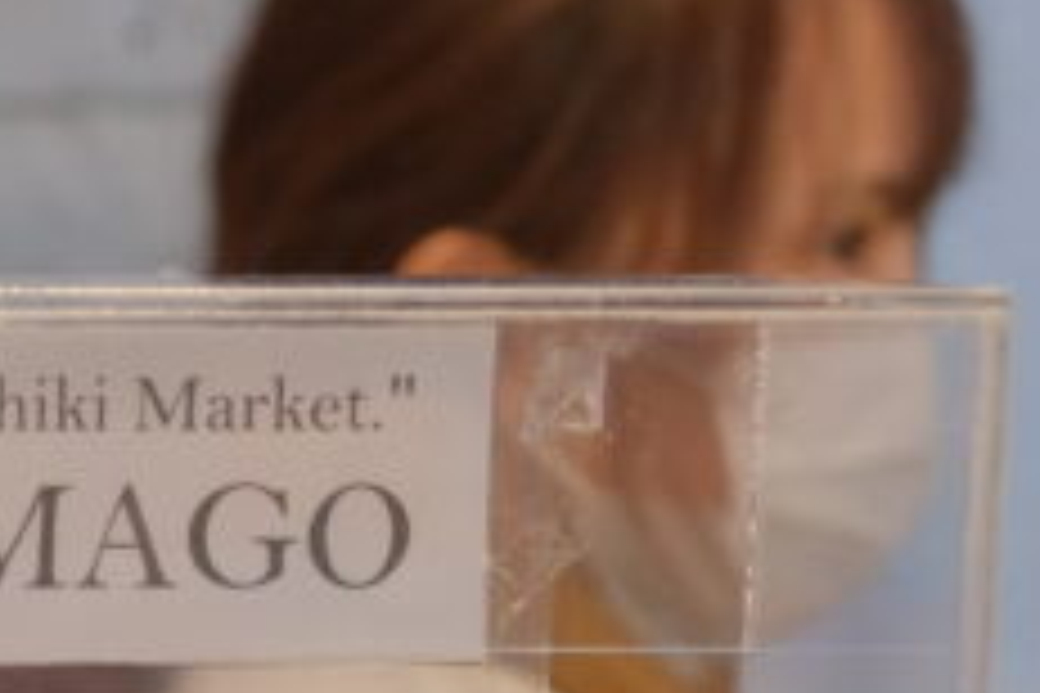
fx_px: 5893
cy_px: 1276
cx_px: -887
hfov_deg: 9.5
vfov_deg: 6.6
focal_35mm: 204
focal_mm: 30.5
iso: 2000
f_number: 3.7
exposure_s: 1/200
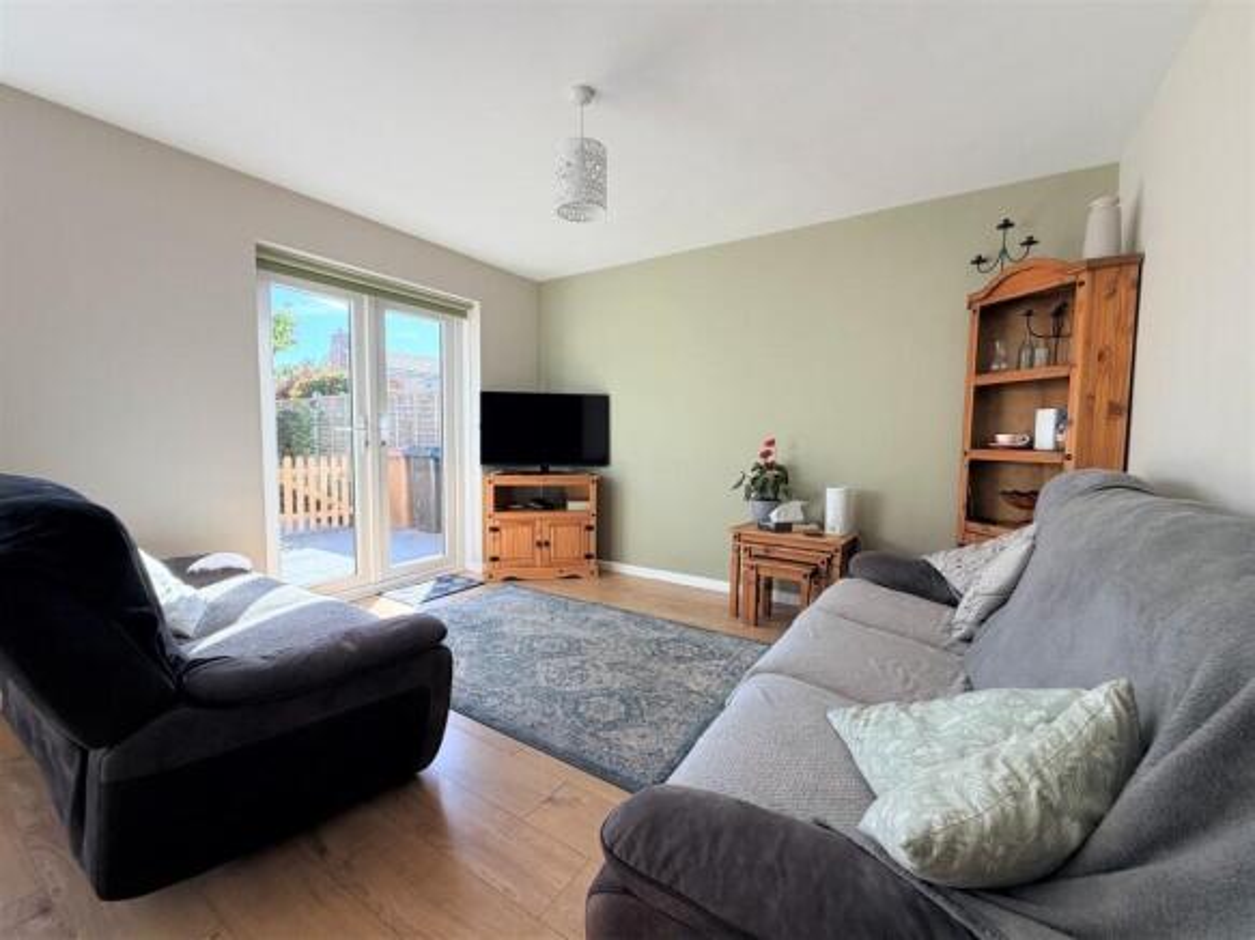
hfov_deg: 102.1
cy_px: 470
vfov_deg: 85.7
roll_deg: +1.1
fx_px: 507
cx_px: 628
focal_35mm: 14
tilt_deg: -3.7
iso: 64
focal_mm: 2.22
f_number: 2.2
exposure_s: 1/140
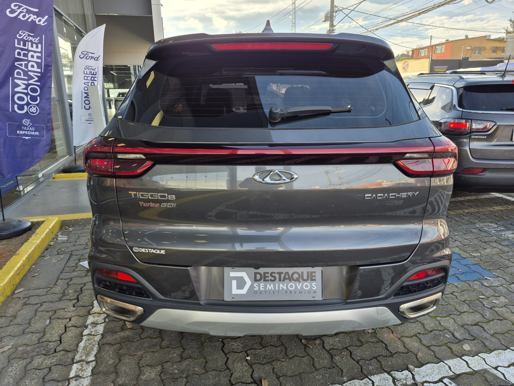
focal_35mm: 23
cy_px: 193
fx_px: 342
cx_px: 257
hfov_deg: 73.9
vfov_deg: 58.9
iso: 25
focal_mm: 5.4
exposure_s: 1/410
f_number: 1.8
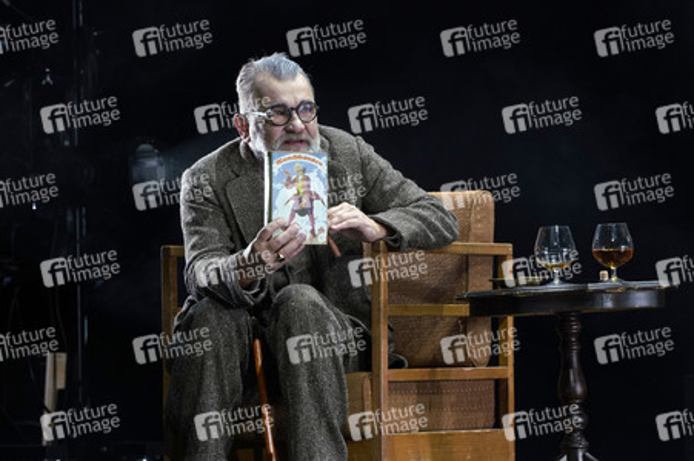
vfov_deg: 6.9
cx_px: 347
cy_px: 230
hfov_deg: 10.3
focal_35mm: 200
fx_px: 3853
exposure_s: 1/125
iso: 1000
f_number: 7.1
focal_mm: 200
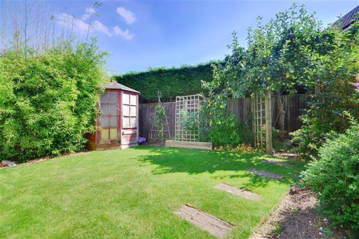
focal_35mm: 15
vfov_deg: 77.3
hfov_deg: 100.4
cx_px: 180
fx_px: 150
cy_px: 120
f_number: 11
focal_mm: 10
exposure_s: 1/15
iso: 200
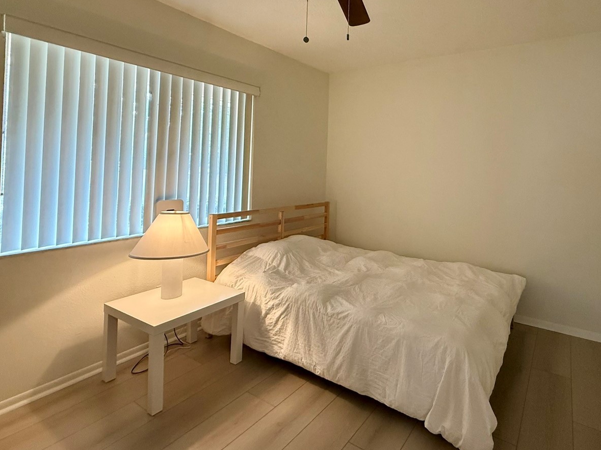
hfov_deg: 82.8
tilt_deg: +1.1
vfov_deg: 67.5
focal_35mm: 19
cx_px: 382
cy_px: 165
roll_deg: -1.6
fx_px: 330
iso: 500
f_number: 2.2
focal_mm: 2.22
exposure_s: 1/120
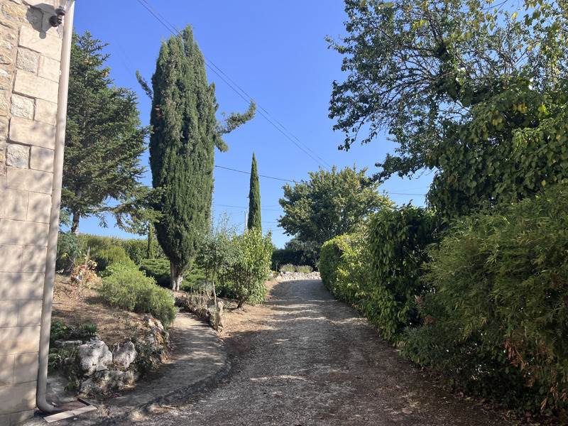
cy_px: 213
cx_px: 284
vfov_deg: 53.1
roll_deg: +0.7
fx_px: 427
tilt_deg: +9.8
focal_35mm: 26
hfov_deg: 67.3
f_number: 1.6
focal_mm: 5.1
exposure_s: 1/2024
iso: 50
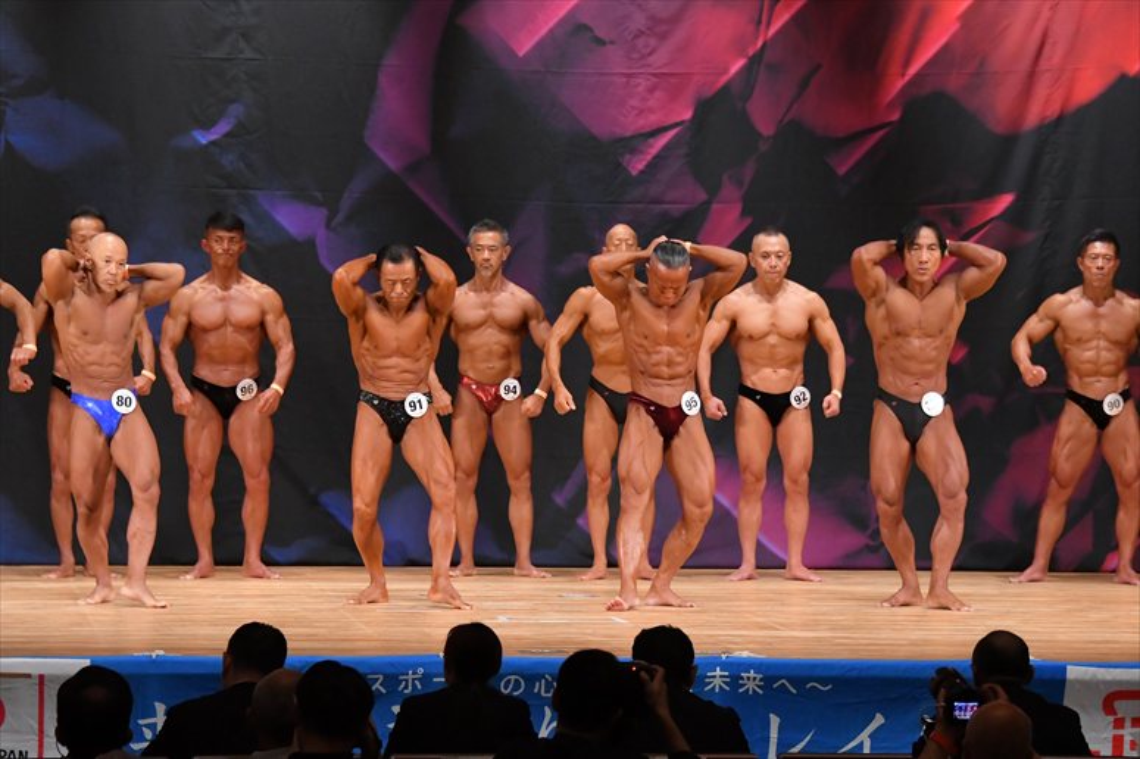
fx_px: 5507
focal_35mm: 174
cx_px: 570
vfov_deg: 7.9
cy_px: 380
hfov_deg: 11.8
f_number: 5.6
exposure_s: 1/400
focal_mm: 116
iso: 5000
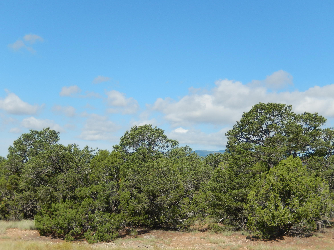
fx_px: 560
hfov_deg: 33.2
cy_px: 125
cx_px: 167
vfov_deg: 25.2
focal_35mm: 58
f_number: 4.6
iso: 125
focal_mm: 10.4
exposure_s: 1/800
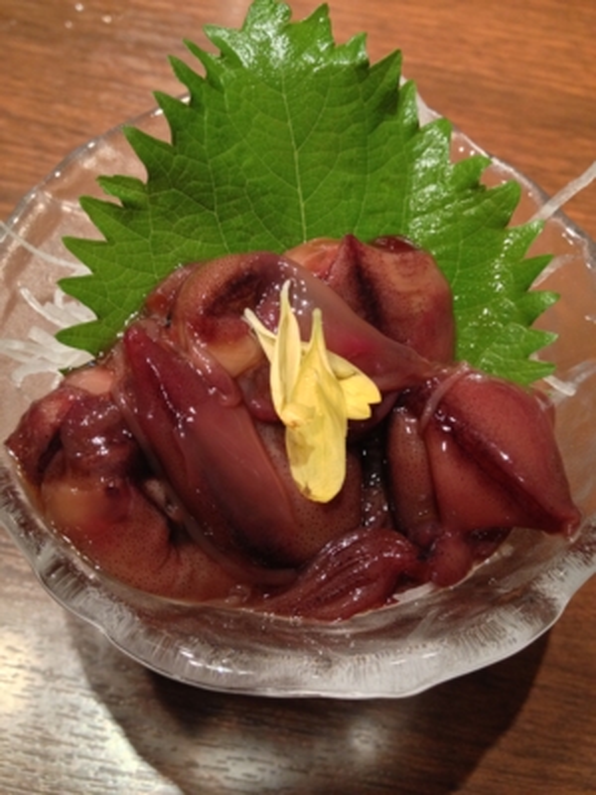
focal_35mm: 35
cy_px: 398
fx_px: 803
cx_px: 298
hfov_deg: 40.7
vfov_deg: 52.6
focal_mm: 4.28
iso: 200
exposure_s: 1/20
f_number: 2.4
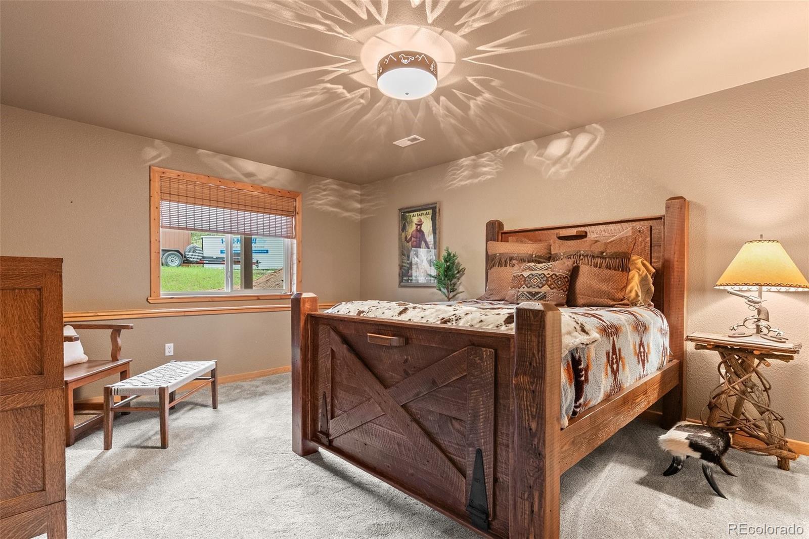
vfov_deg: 73.8
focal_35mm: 16
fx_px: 360
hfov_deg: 96.7
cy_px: 270
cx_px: 404
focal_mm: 16
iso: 640
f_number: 7.1
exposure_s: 1.3
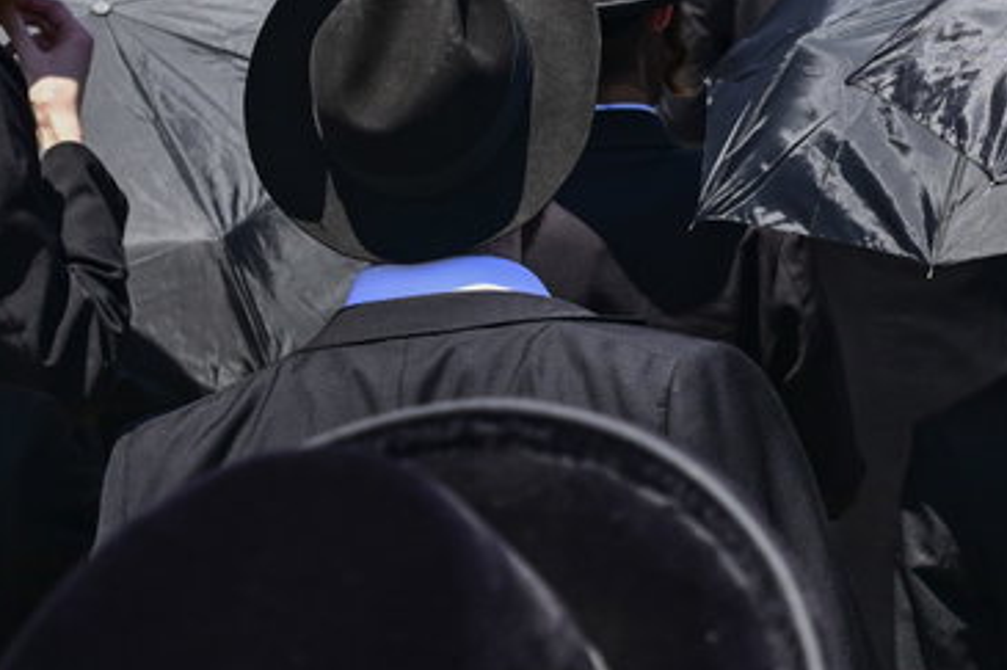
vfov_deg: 9.9
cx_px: 1368
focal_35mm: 138
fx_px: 3858
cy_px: 134
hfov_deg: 14.2
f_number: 4.5
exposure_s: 1/1000
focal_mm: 36
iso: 200
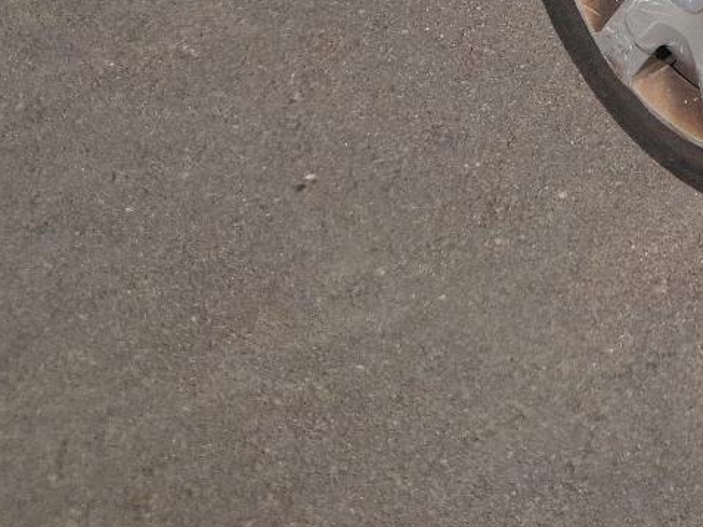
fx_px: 1767
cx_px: 914
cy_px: -359
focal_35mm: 87
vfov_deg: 15.2
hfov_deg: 20.5
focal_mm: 5.4
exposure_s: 1/3333
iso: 50
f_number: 1.8
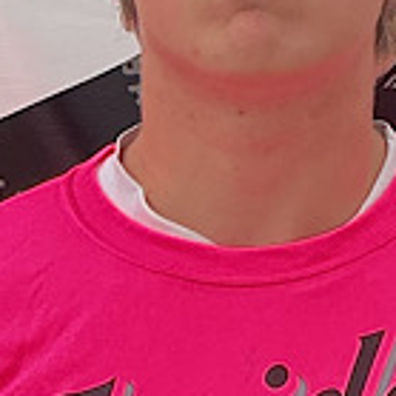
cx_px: 255
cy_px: 215
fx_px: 1501
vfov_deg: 15.0
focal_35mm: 116
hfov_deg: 15.0
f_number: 1.8
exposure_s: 1/1279
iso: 25
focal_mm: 3
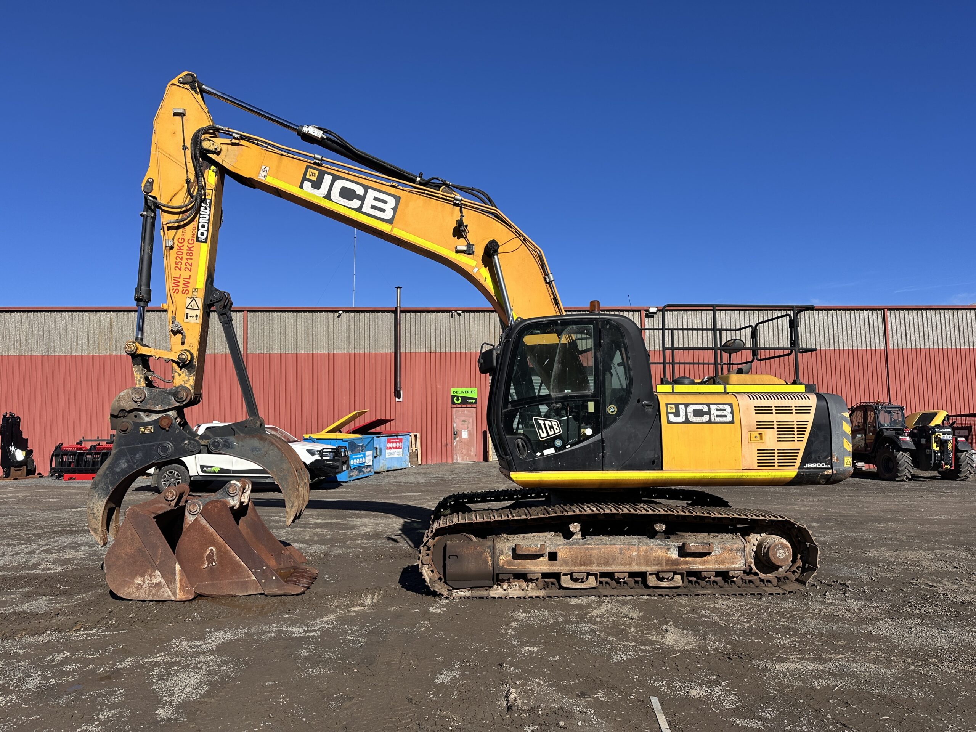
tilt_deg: +5.2
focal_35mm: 24
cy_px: 366
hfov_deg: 71.6
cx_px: 488
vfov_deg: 56.8
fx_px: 677
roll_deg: +1.5
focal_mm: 6.86
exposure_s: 1/5263
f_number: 1.78
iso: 80
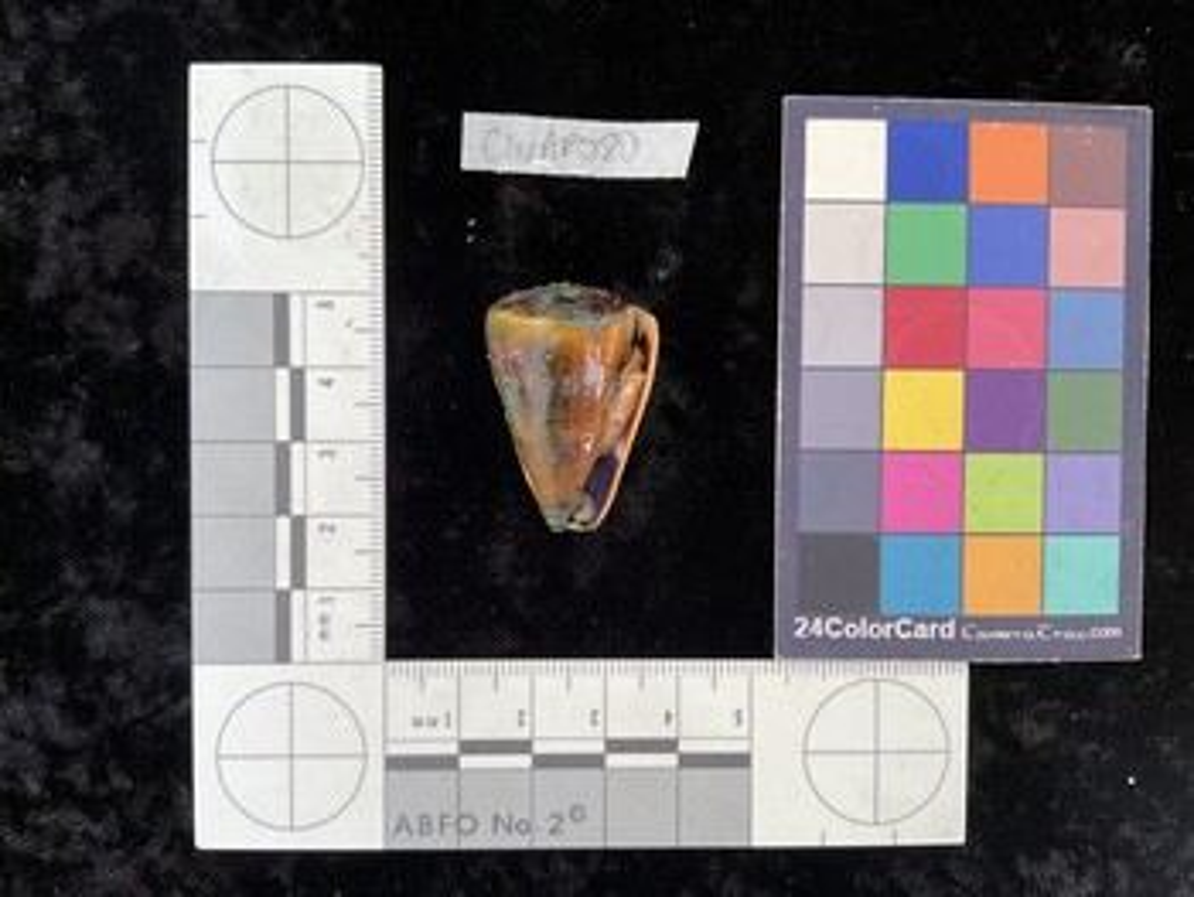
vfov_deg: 48.3
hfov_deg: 61.6
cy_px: 448
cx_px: 597
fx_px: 1001
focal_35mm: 29
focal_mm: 3
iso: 64
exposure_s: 1/120
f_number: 1.8
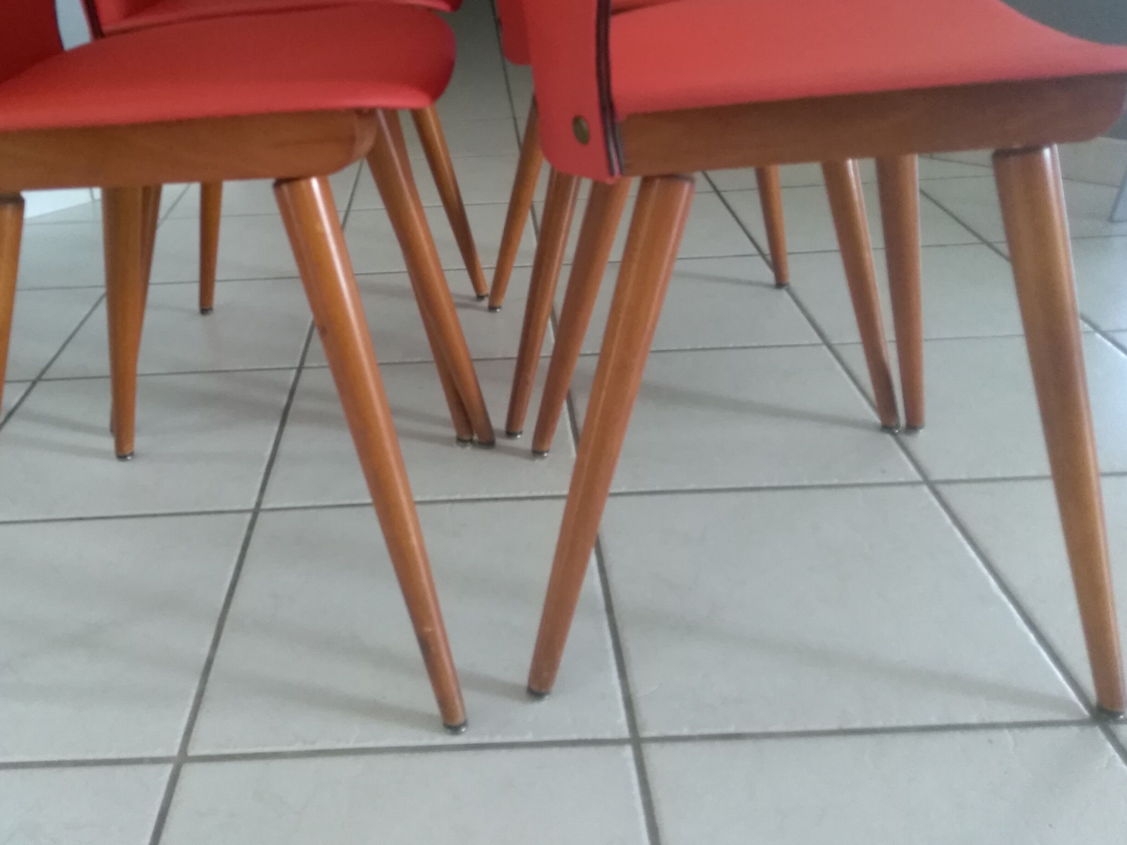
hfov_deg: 53.6
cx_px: 462
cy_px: 343
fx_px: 1107
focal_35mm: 34
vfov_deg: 41.6
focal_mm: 3.54
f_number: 2
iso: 646
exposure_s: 1/30
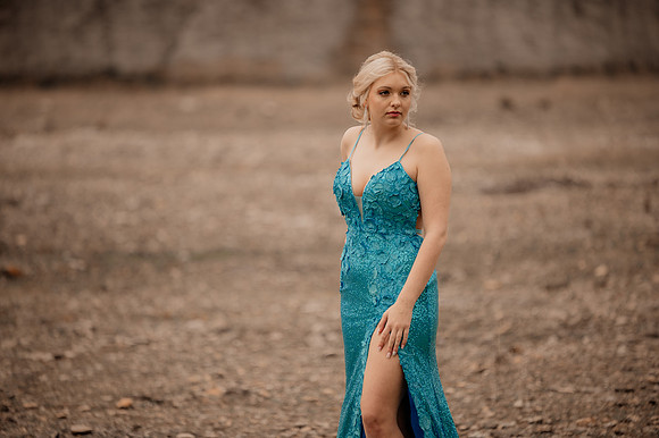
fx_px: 3659
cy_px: 219
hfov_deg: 10.3
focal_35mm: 200
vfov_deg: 6.9
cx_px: 330
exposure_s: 1/500
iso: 100
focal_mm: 200
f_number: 2.8
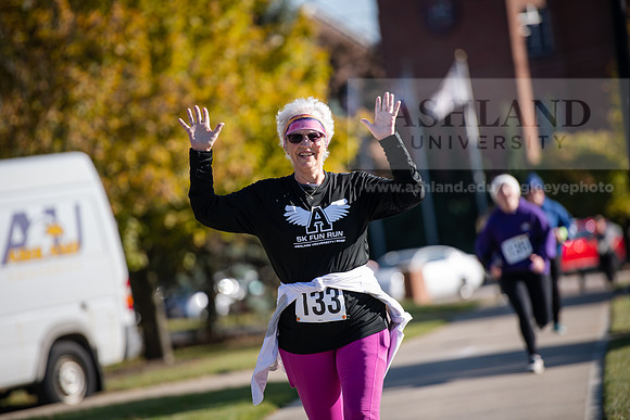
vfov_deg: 6.9
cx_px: 315
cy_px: 210
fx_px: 3501
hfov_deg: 10.3
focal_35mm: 200
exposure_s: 1/500
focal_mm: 200
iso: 64
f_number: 3.2
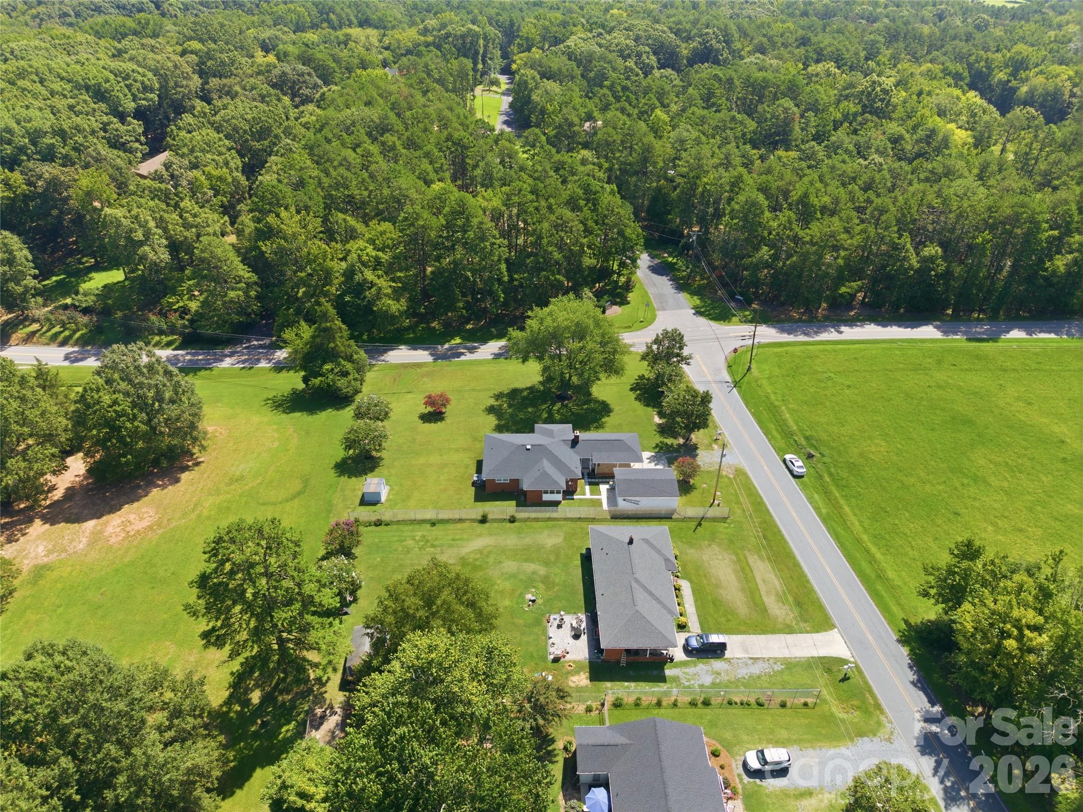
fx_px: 751
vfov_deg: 56.8
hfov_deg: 71.6
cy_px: 406
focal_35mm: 24
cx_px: 542
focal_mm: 8.7
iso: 100
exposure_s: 1/1250
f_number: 1.8
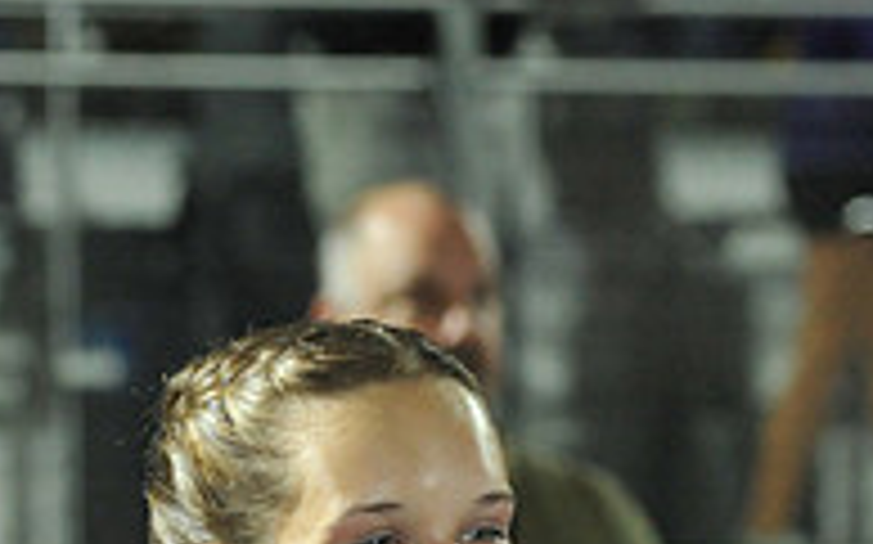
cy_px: 1137
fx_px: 9797
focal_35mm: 412
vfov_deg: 3.2
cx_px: 423
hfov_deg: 5.1
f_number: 5.6
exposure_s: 1/250
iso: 4000
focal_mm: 135
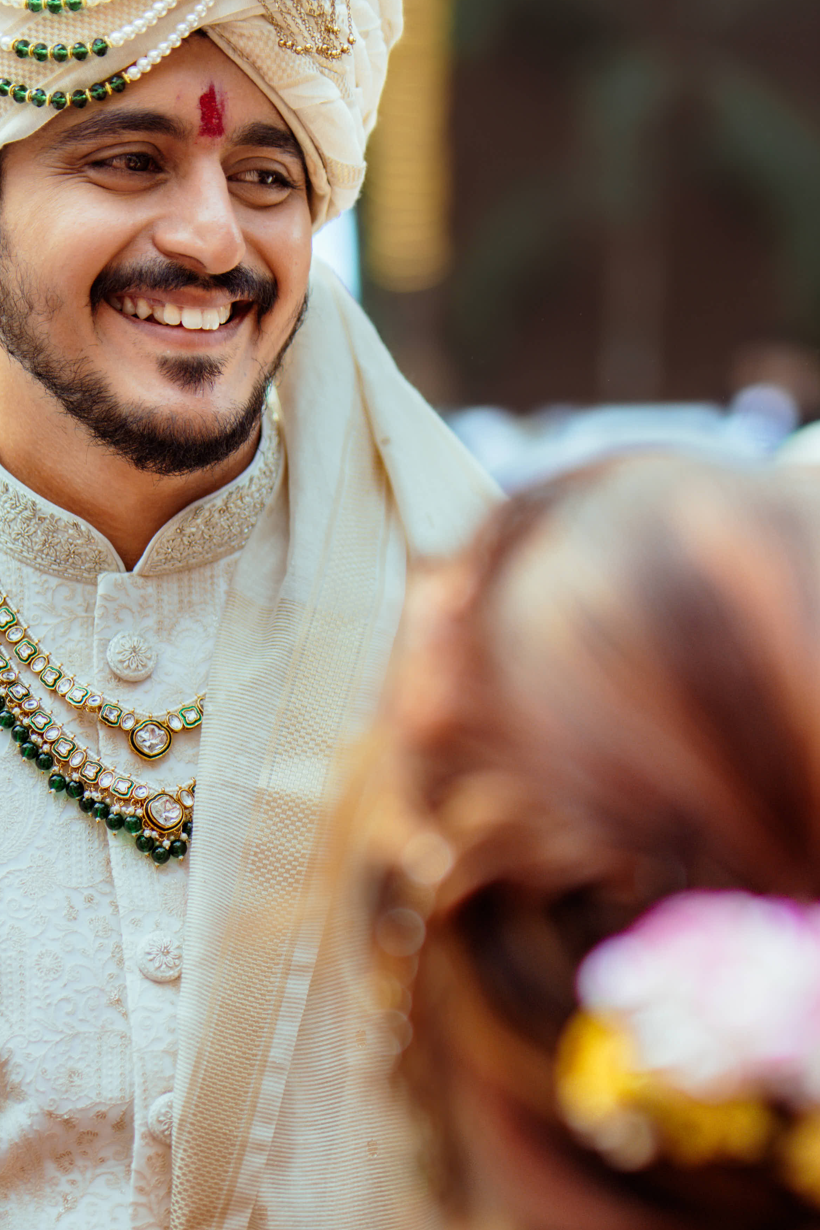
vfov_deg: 18.0
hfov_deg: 12.1
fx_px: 3859
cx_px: 393
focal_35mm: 113
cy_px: 927
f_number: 1.4
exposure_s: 1/500
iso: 160
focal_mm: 50
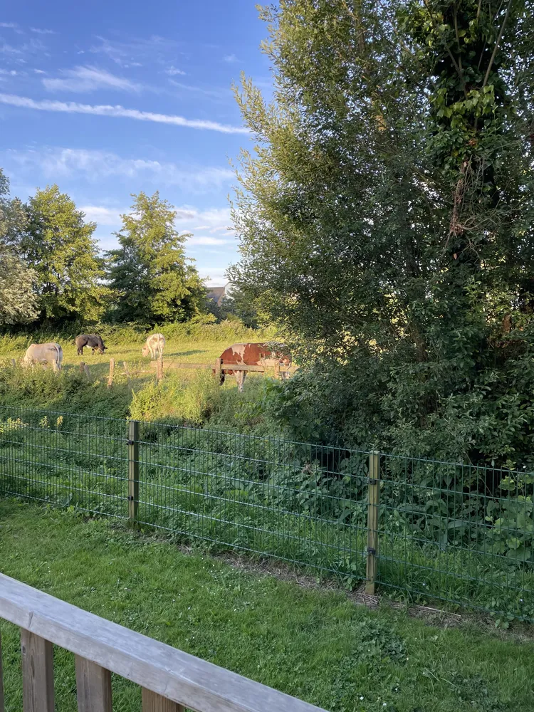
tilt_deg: -3.3
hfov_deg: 53.1
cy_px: 356
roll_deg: -0.2
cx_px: 267
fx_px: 535
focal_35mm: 26
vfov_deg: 67.3
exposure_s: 1/403
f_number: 1.6
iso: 32
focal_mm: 4.2
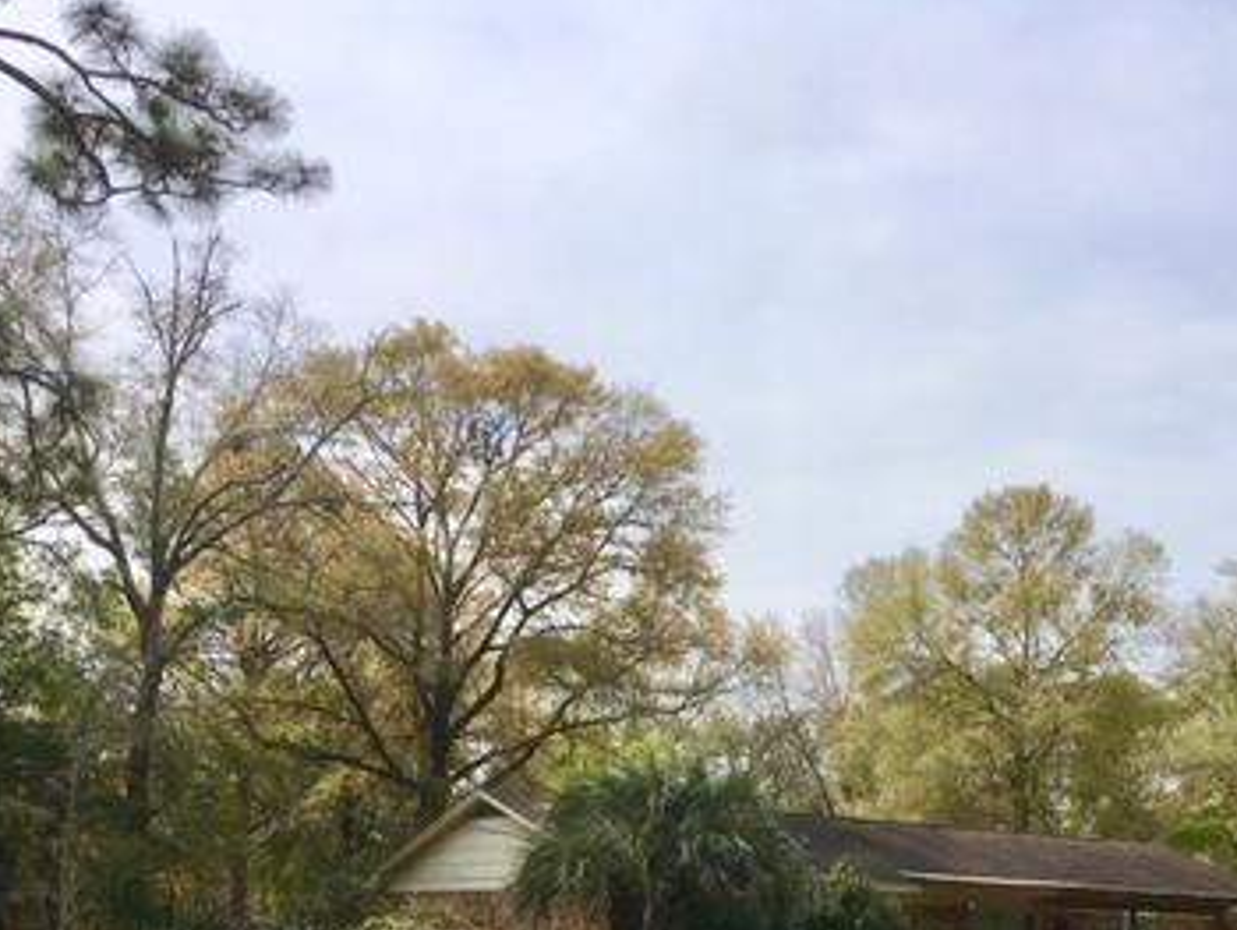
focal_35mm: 53
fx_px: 1895
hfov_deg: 36.0
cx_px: 756
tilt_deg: +1.1
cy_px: 835
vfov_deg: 26.6
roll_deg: -1.2
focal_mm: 4.15
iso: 25
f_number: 2.2
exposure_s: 1/3077
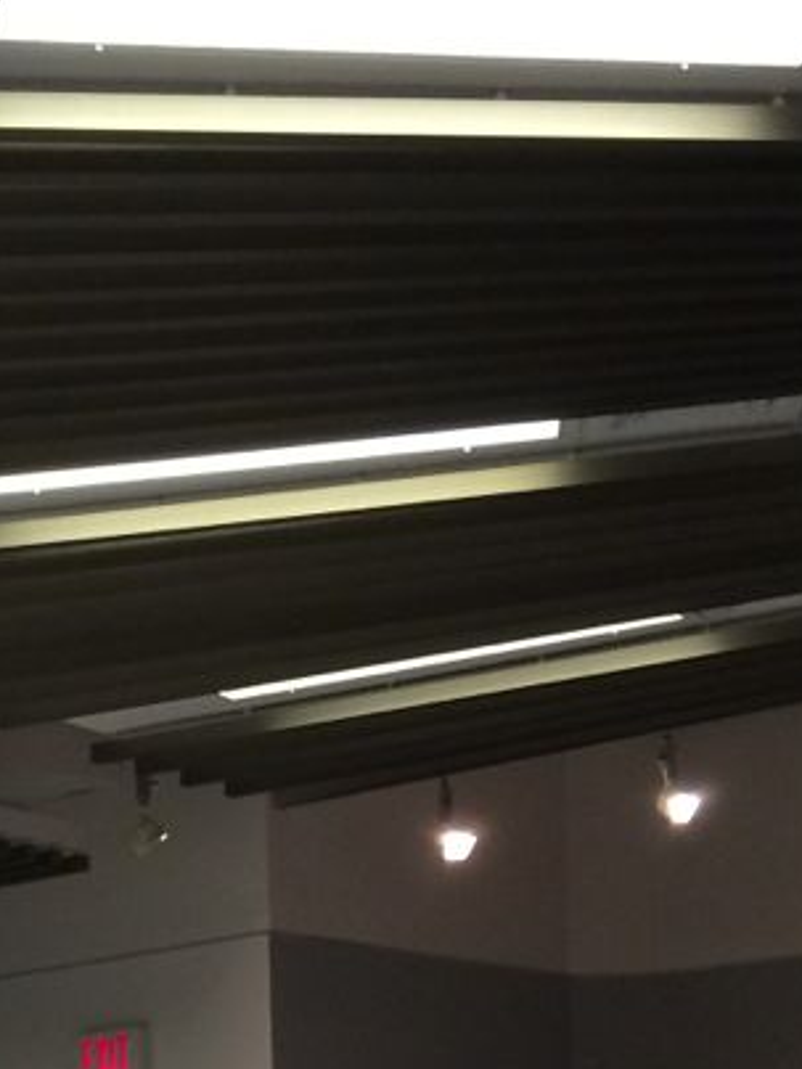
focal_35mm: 95
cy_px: 1265
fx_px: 2935
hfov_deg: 14.6
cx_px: -349
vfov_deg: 19.5
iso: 64
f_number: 2.2
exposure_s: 1/30
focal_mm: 4.12
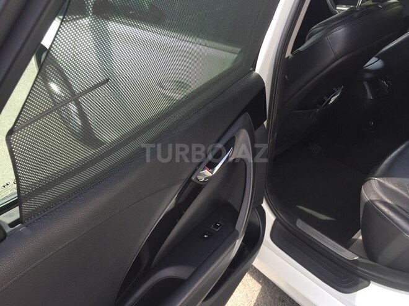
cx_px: 204
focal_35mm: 29
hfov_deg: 61.7
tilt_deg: -37.1
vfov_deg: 48.2
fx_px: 343
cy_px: 153
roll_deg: +4.7
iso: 32
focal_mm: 4.15
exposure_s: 1/366
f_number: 2.2
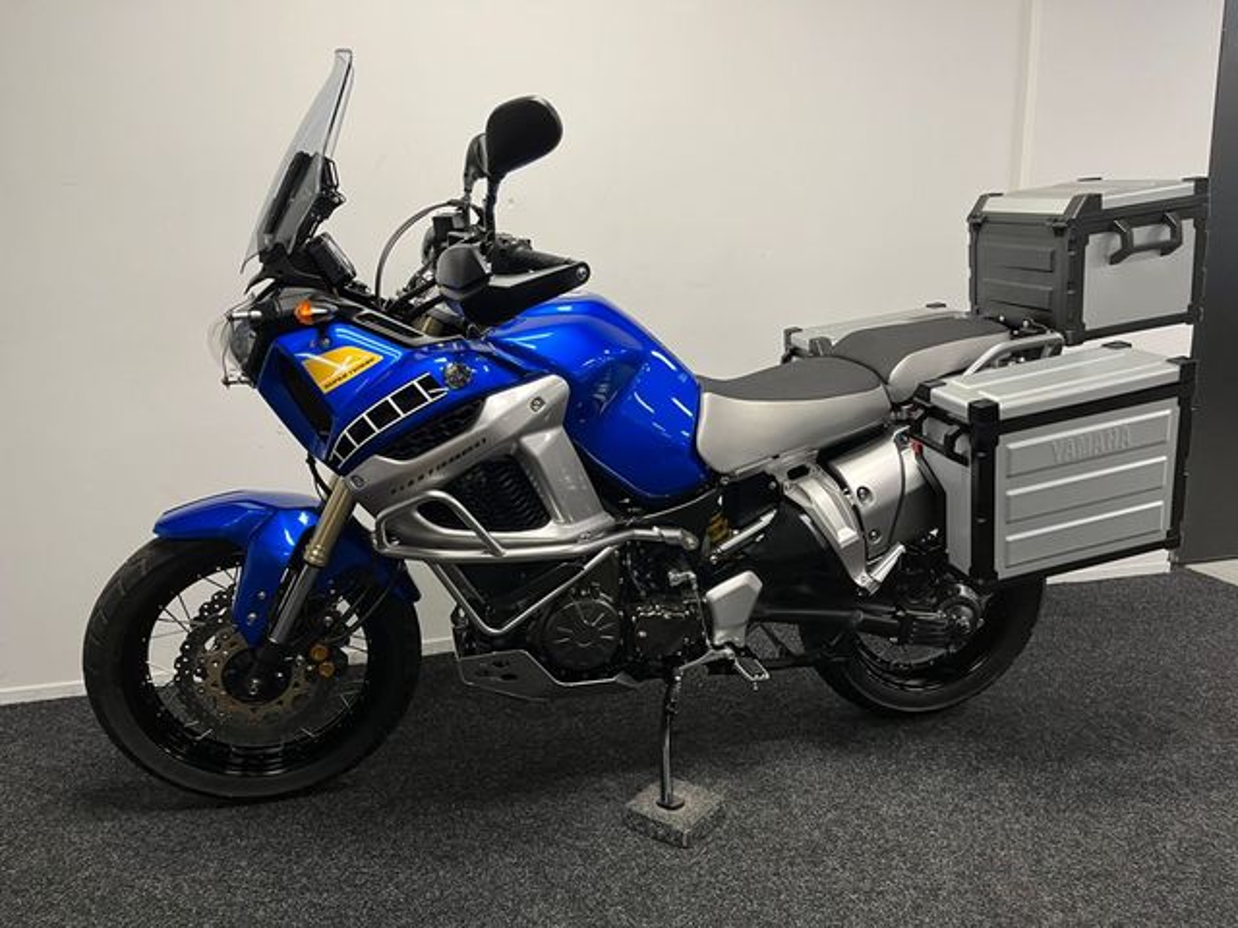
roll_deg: +1.3
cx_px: 619
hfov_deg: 67.3
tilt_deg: -11.4
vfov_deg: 53.1
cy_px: 464
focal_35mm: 26
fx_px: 930
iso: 100
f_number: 1.6
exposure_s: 1/50
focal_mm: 5.1
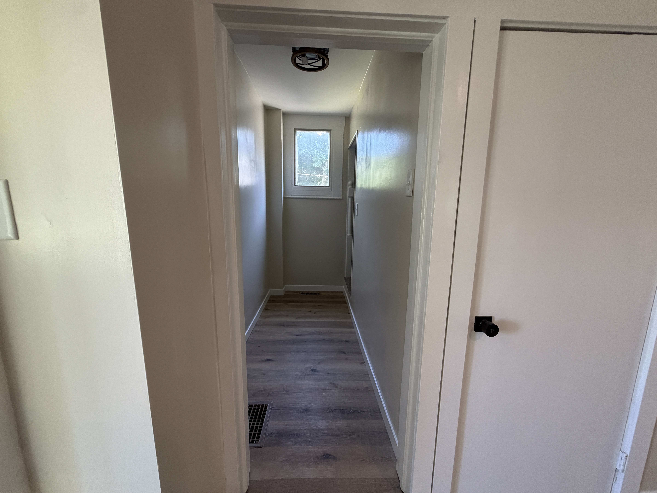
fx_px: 266
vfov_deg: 85.7
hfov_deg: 102.1
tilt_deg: -8.0
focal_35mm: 14
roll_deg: +0.1
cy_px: 246
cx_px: 328
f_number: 2.2
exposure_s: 1/120
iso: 320
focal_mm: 2.22
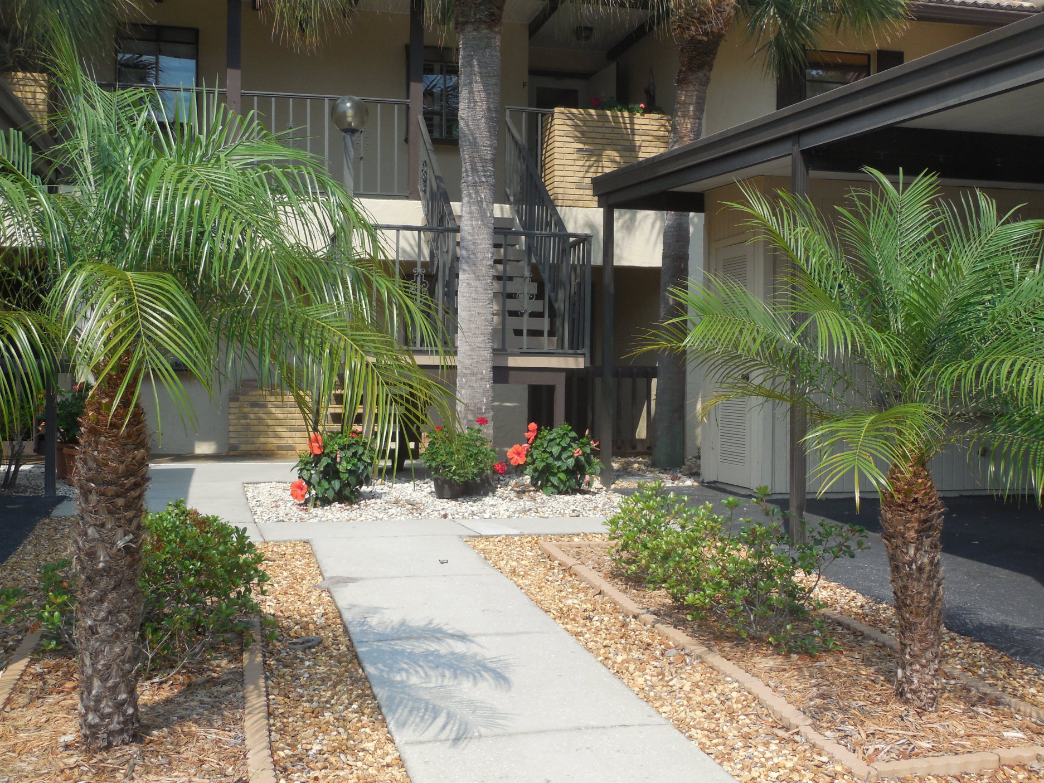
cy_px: 385
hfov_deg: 45.8
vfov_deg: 35.1
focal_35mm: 41
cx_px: 529
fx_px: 1237
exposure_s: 1/1000
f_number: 3.6
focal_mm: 7.1
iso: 125
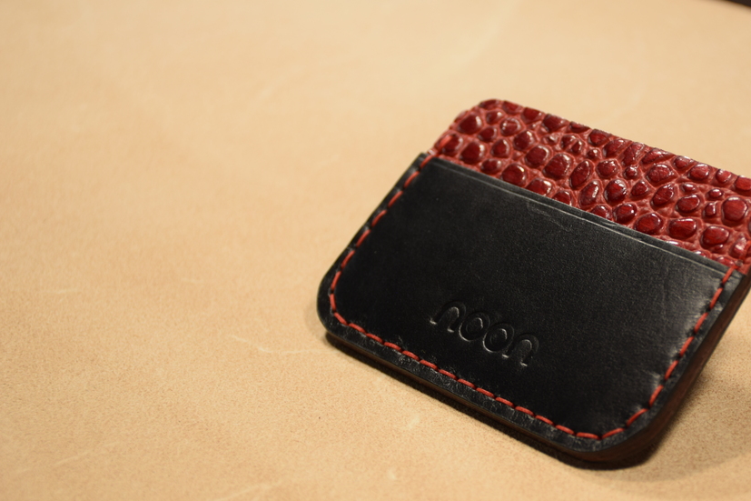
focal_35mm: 102
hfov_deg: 20.0
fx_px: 2127
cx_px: 505
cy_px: 326
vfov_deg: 13.4
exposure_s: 1/125
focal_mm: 50
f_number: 5.6
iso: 250
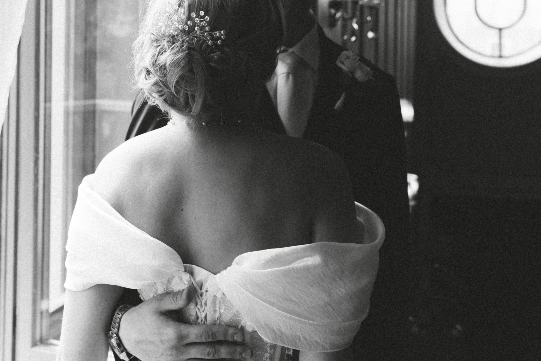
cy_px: 52
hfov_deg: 37.5
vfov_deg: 24.9
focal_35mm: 53
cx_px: 268
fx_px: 796
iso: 160
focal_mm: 35
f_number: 4
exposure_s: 1/160
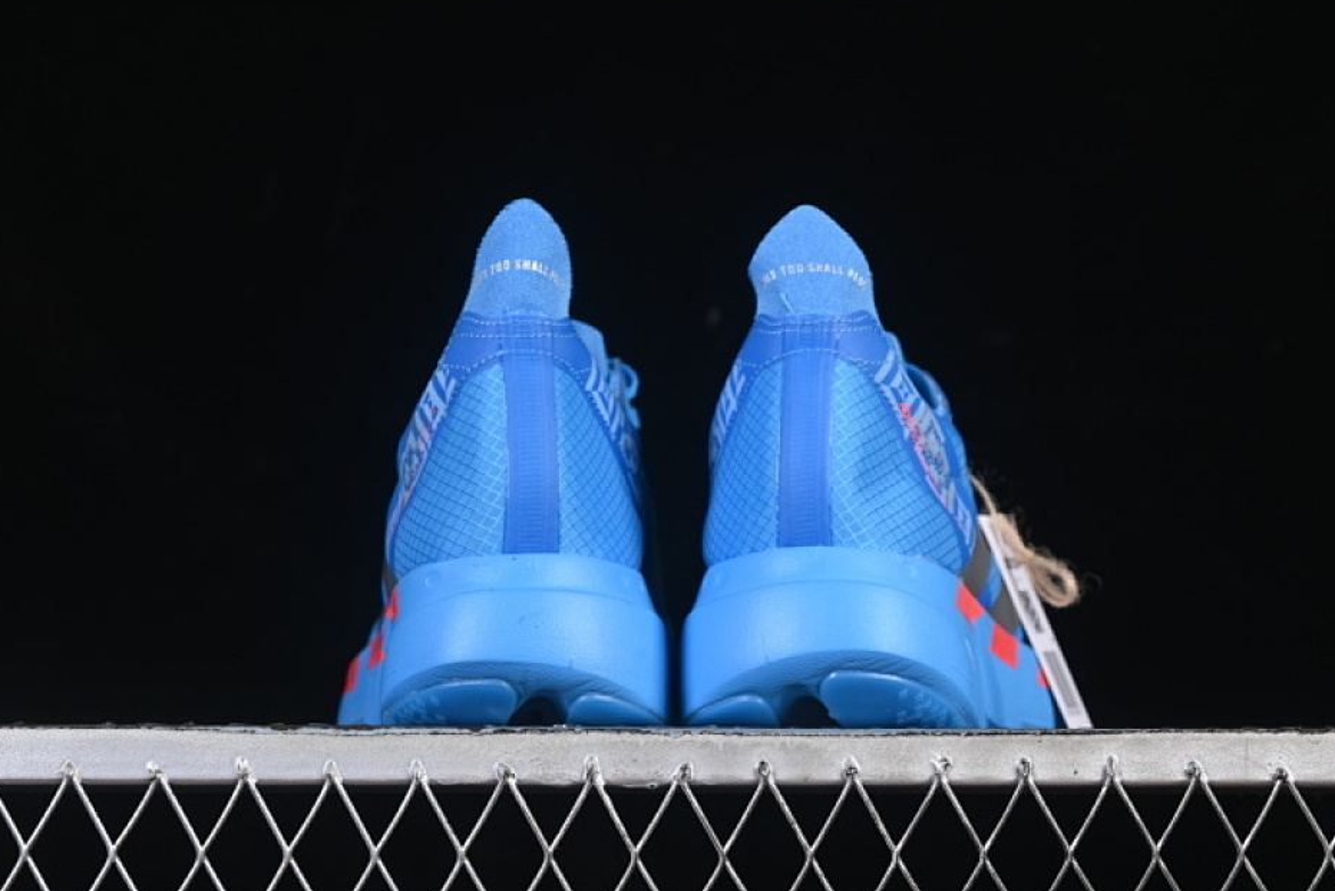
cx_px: 708
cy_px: 406
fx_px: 3227
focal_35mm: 87
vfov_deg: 15.7
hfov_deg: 23.4
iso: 160
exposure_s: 1/60
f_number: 7.1
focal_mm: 50
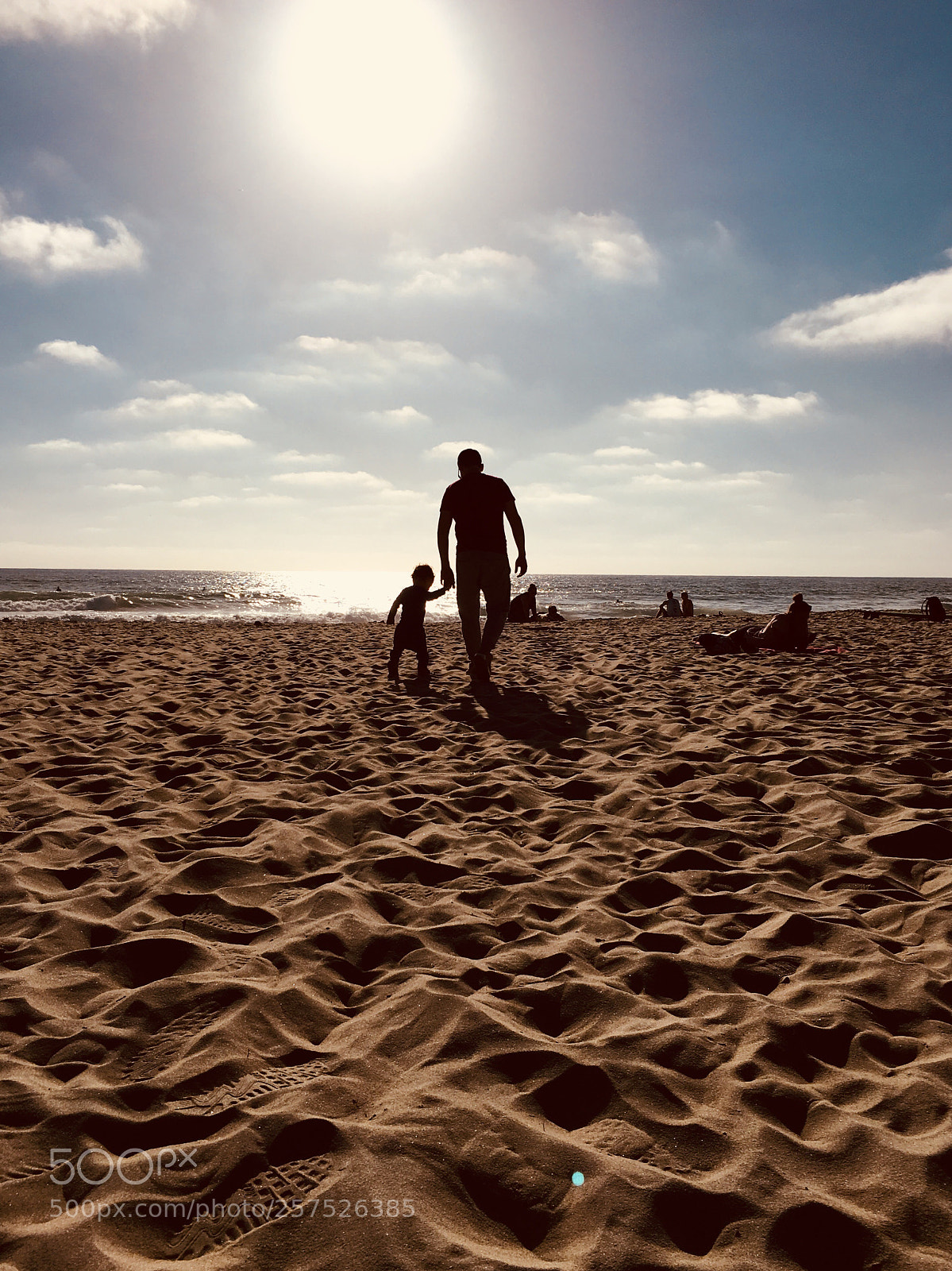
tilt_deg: -2.6
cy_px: 636
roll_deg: -2.0
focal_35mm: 29
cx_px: 476
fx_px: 1064
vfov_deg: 61.7
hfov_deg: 48.2
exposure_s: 1/8547
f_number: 2.2
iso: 25
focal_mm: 4.15
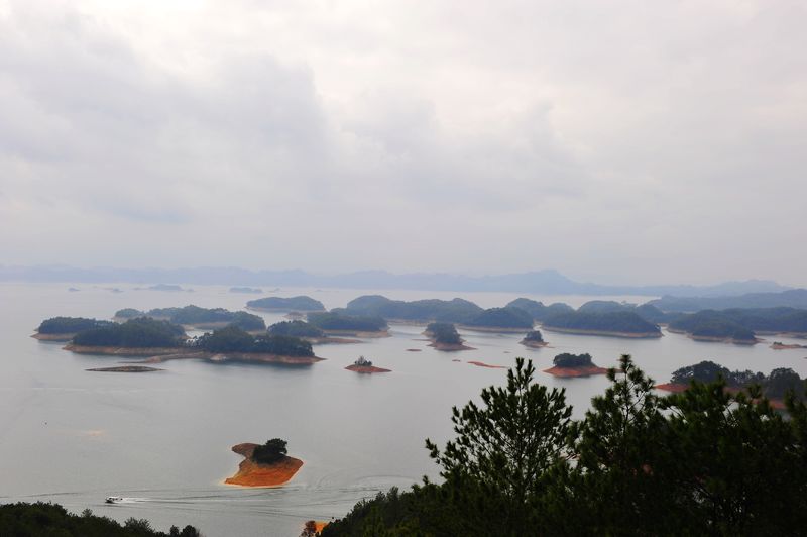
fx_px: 851
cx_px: 404
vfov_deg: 35.0
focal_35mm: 38
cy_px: 268
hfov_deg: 50.7
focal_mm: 38
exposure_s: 1/400
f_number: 10
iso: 200
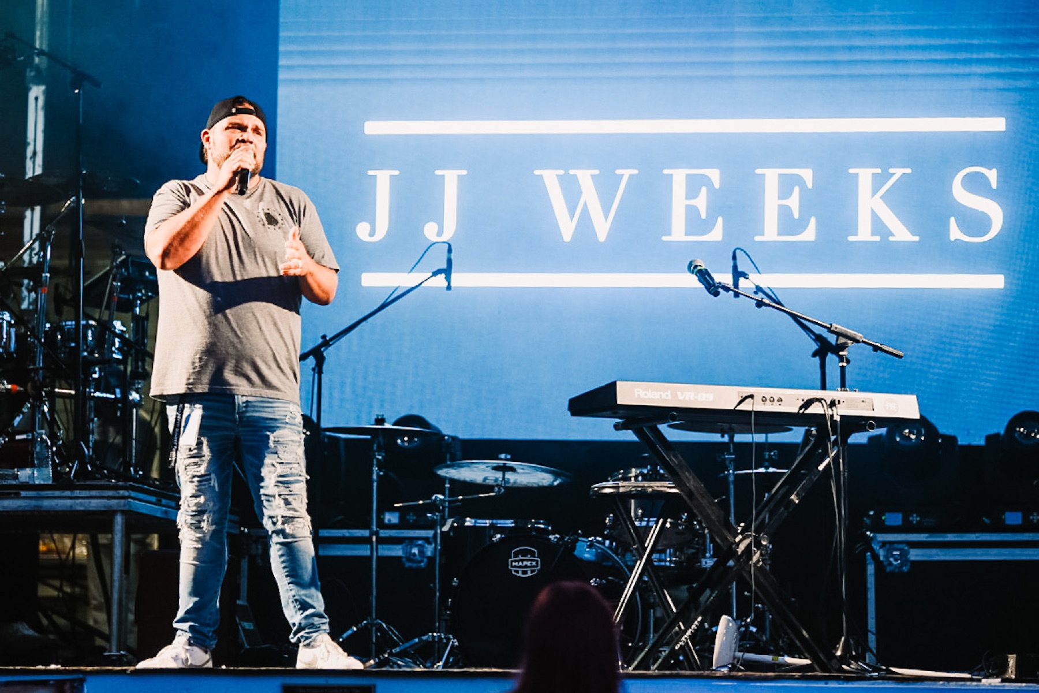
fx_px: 3607
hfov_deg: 16.4
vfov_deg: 11.0
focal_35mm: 125
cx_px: 520
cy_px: 346
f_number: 2.8
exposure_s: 1/160
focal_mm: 125
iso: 640
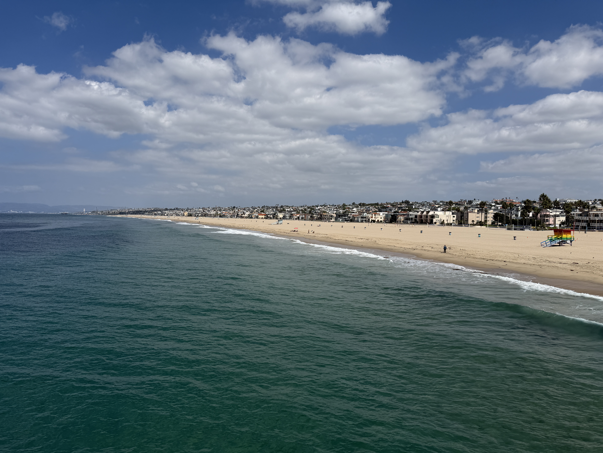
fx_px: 418
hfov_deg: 71.6
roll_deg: -0.4
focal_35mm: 24
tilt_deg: -1.0
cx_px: 302
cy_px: 226
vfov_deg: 56.8
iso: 80
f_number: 1.78
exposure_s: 1/11905
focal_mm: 6.76
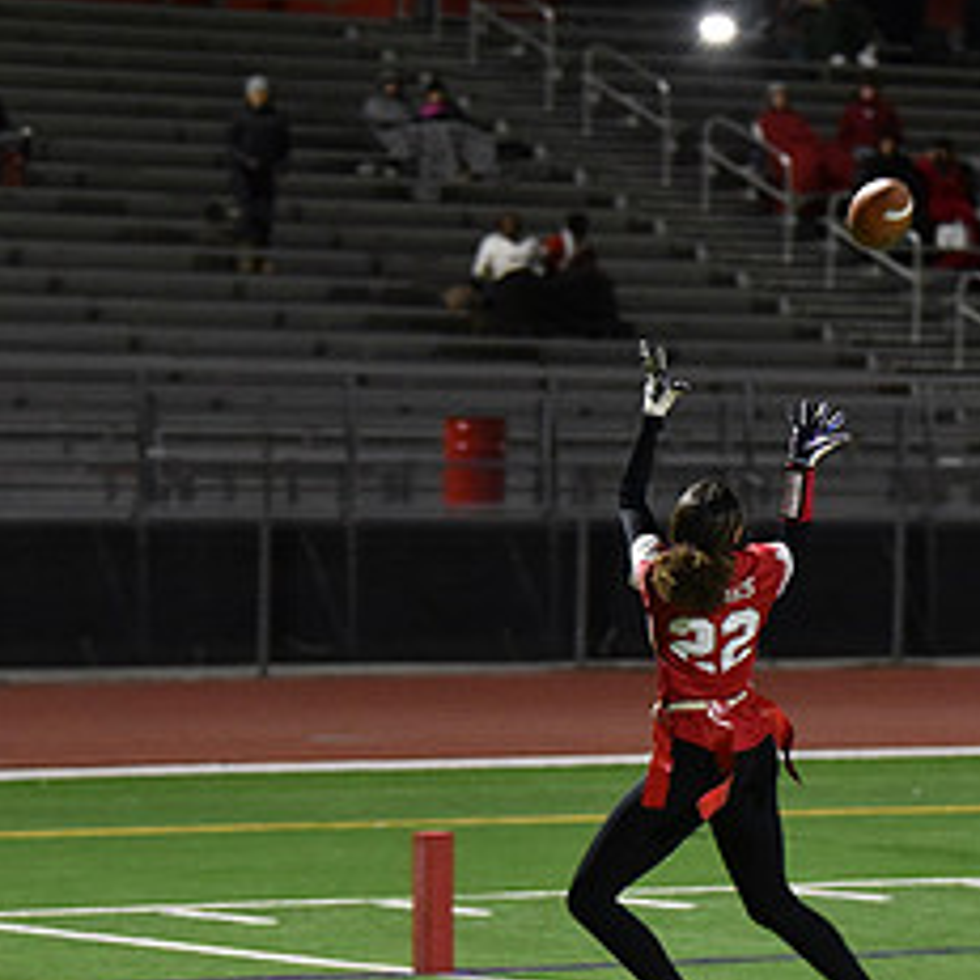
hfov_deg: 7.8
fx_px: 7175
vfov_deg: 7.8
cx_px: 785
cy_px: 600
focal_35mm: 224
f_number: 2.8
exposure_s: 1/640
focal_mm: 105
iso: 5600
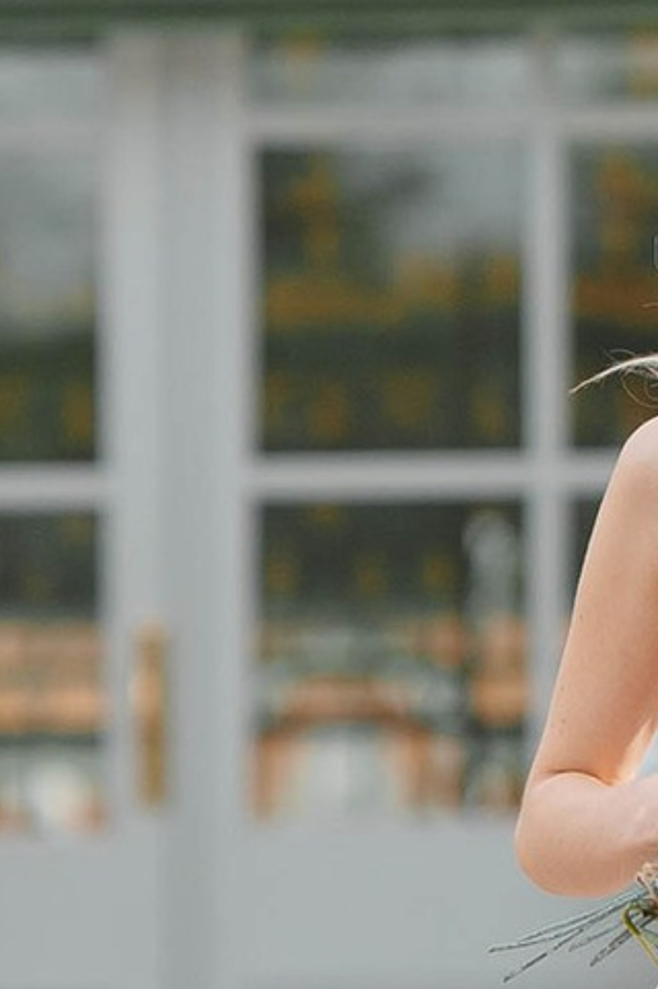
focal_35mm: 679
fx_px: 18641
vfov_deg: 3.0
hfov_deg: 2.0
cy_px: -693
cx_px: 1141
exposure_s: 1/1600
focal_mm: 85
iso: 100
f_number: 2
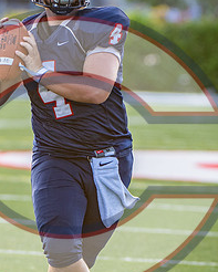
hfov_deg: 1.9
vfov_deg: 2.4
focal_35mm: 802
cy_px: 153
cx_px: 81
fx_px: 6464
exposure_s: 1/1000
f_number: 4
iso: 800
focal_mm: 240
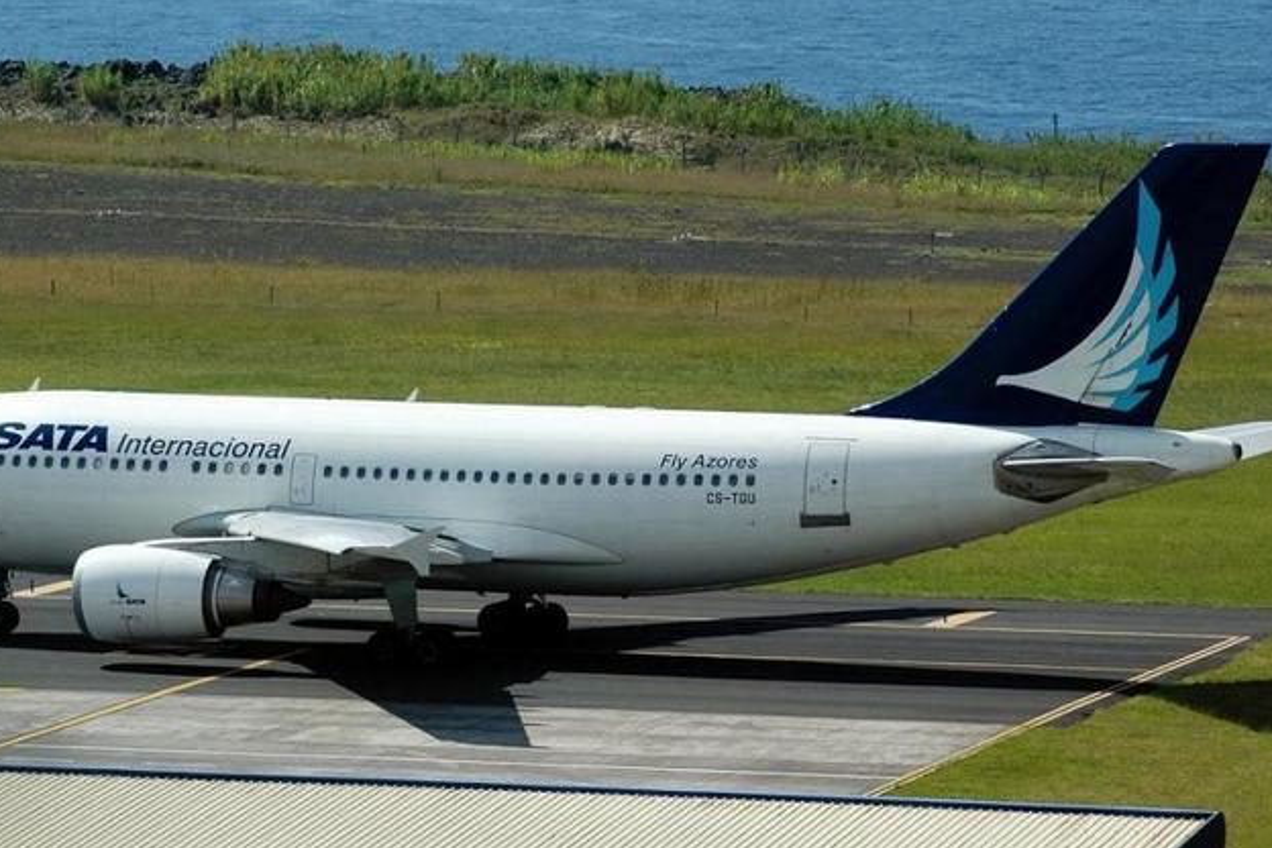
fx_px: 9173
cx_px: 540
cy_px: 459
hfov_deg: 7.9
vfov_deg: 5.3
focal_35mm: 260
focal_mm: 135
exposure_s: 1/800
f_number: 7.1
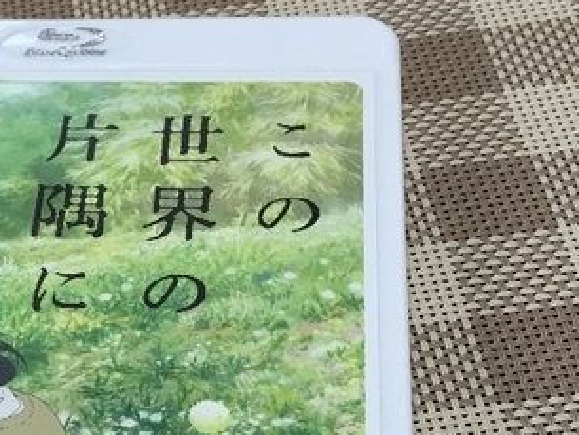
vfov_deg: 18.9
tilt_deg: -56.3
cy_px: 424
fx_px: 1272
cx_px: 78
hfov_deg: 25.0
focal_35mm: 76
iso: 25
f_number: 2.2
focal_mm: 4.15
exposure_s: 1/30
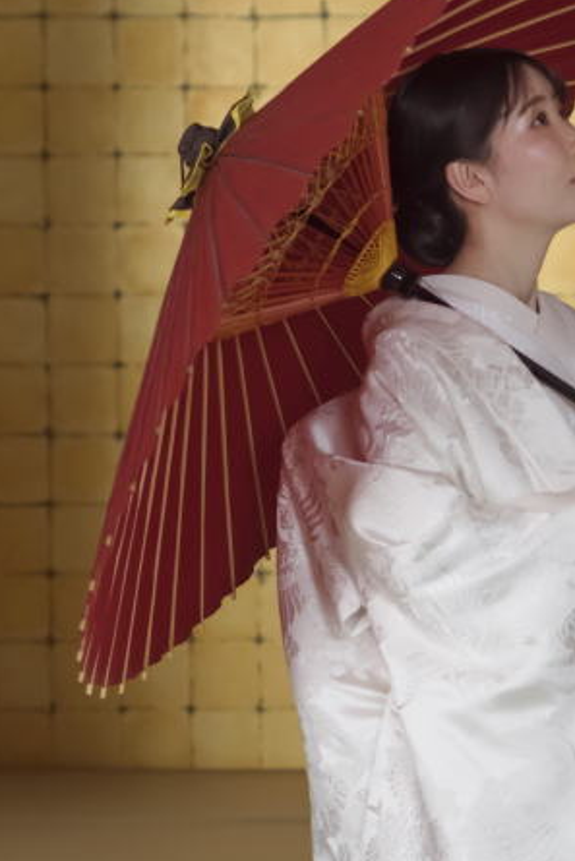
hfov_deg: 6.0
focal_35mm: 229
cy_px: 604
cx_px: 639
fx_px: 5482
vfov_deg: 9.0
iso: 400
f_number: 3.2
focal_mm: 85
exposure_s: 1/320
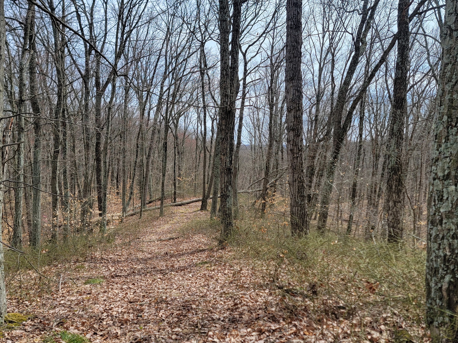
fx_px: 437
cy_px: 184
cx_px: 181
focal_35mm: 33
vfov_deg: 42.9
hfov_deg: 54.9
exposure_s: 1/647
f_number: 1.8
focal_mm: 6.7
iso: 16
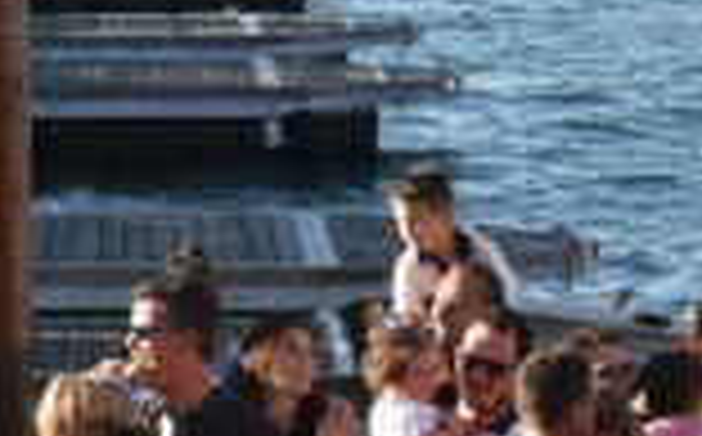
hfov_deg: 8.2
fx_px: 4891
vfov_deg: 5.1
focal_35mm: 256
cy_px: 112
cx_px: -14
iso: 200
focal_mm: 34
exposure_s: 1/250
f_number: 8
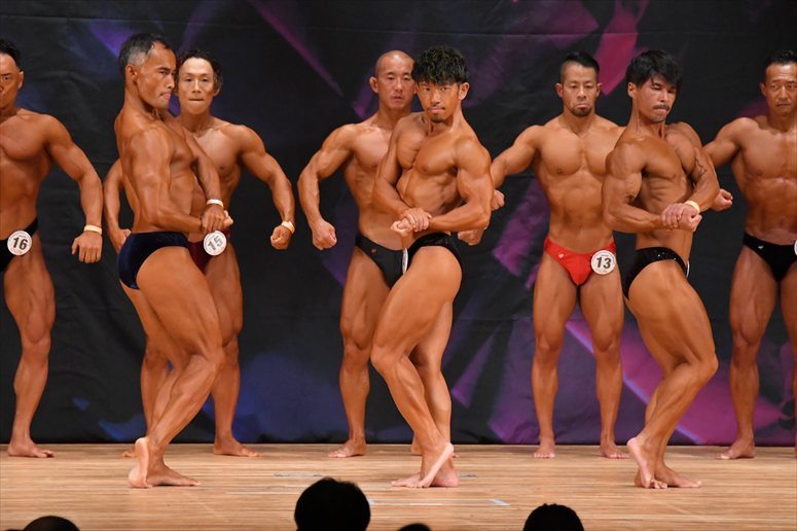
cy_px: 266
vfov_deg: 4.8
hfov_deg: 7.2
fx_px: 6307
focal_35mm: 285
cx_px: 398
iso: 5000
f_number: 5.6
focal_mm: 190
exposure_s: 1/400
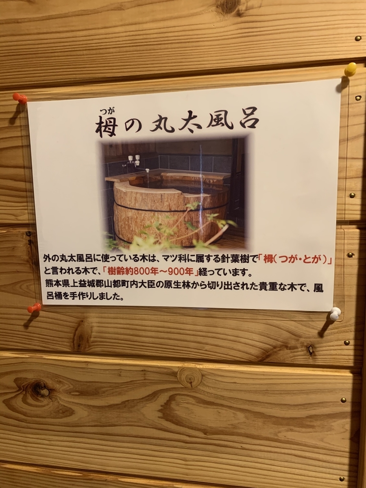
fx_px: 367
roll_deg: +1.2
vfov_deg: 67.3
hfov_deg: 53.1
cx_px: 183
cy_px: 244
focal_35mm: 26
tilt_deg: -6.9
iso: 250
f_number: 1.8
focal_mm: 4.25
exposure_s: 1/40
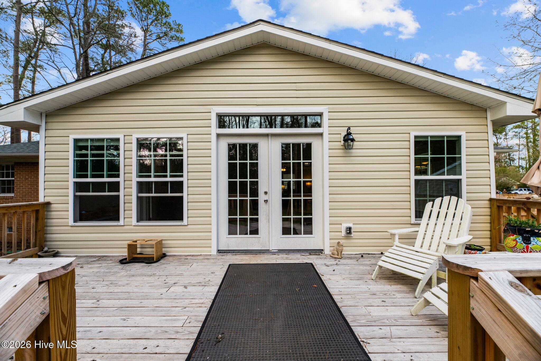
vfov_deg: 81.2
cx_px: 270
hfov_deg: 104.3
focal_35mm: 14
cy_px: 180
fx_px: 210
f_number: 9
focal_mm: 14
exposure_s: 1/200
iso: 400
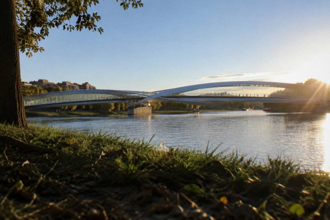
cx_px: 165
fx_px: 321
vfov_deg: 37.8
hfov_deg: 54.5
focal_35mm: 35
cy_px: 110
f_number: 10
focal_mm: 35
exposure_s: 1/200
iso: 500
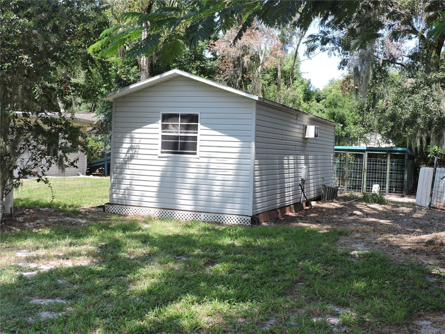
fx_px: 553
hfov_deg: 43.9
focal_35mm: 43
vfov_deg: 33.6
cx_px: 222
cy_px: 167
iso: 100
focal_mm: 7.7
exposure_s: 1/250
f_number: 3.4
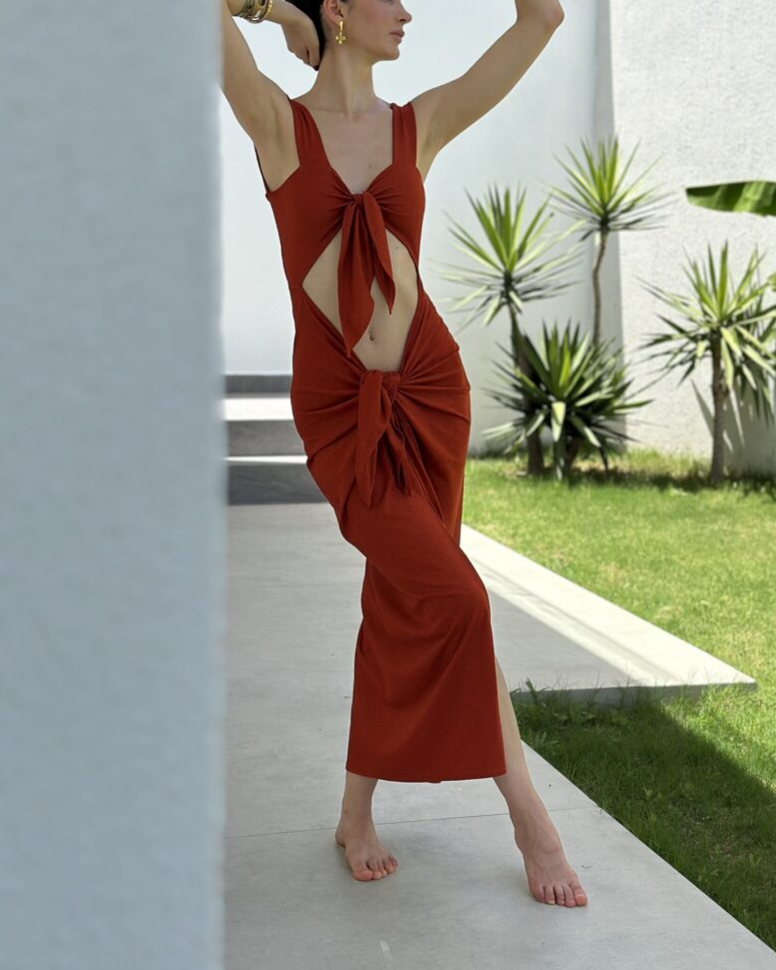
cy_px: 422
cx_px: 449
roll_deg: -0.1
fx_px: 1665
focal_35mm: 58
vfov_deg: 32.4
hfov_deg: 26.2
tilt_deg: -6.3
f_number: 1.78
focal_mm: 6.86
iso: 100
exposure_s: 1/4016
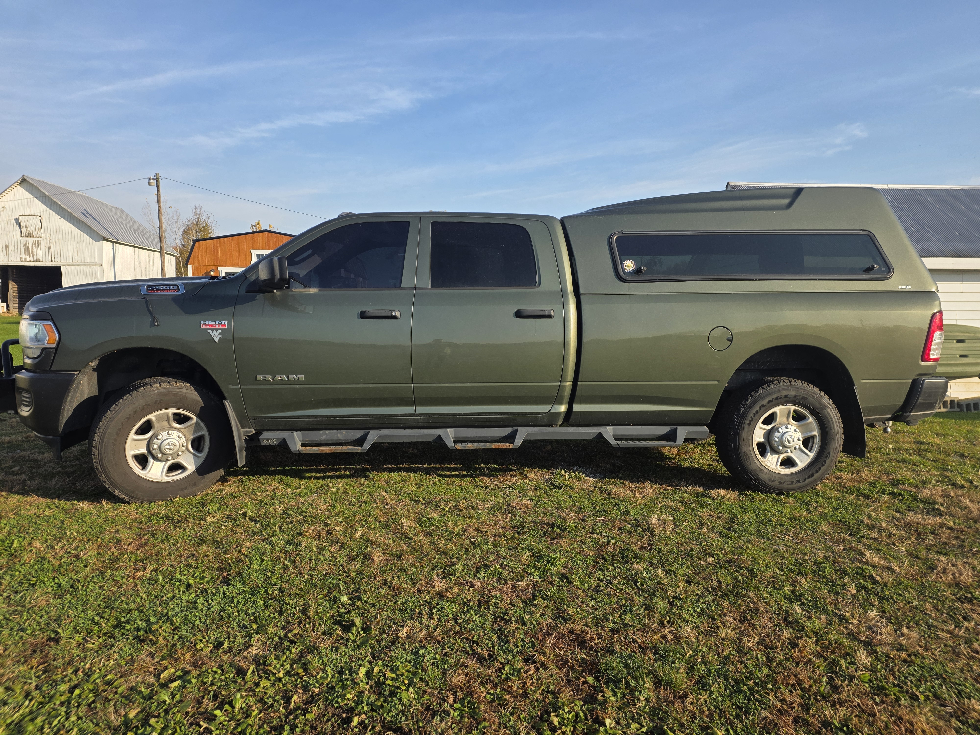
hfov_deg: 73.9
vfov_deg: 58.9
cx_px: 490
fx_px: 651
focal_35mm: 23
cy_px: 368
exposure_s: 1/3336
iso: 80
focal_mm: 6.25
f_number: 1.7
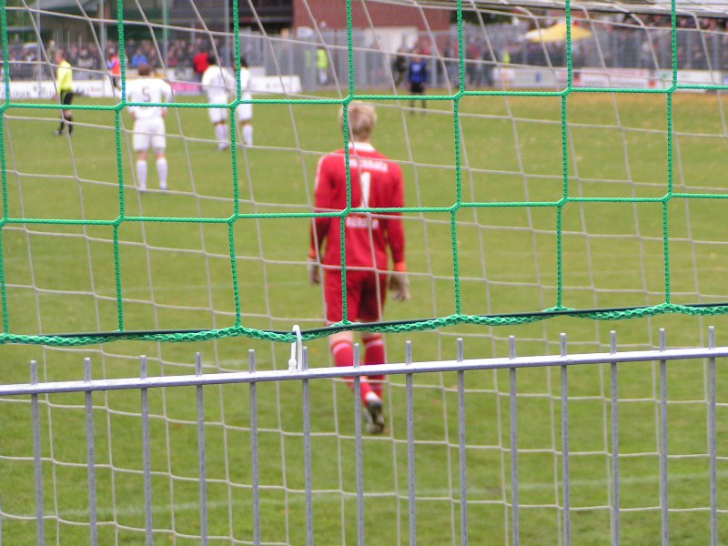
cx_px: 364
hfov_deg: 13.8
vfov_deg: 10.4
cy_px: 273
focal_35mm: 143
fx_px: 3007
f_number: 3.5
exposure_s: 1/160
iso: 160
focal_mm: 21.9
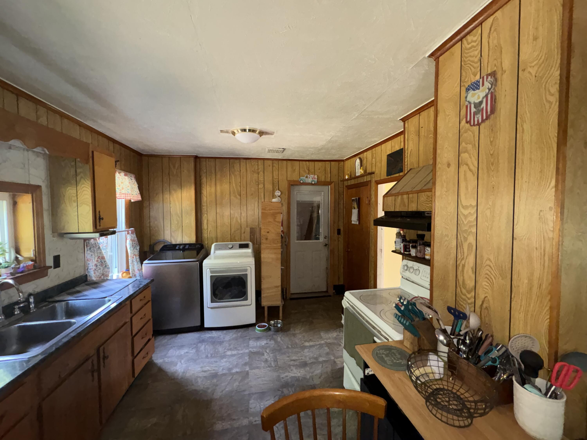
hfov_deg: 102.1
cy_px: 220
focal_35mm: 14
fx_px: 237
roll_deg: +0.5
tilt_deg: -2.8
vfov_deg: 85.7
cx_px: 294
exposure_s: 1/60
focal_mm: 2.22
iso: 250
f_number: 2.2
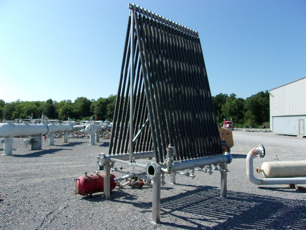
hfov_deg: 65.3
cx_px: 153
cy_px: 115
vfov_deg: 51.4
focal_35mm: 27
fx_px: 239
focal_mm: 4.9
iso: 200
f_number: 10.4
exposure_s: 1/280
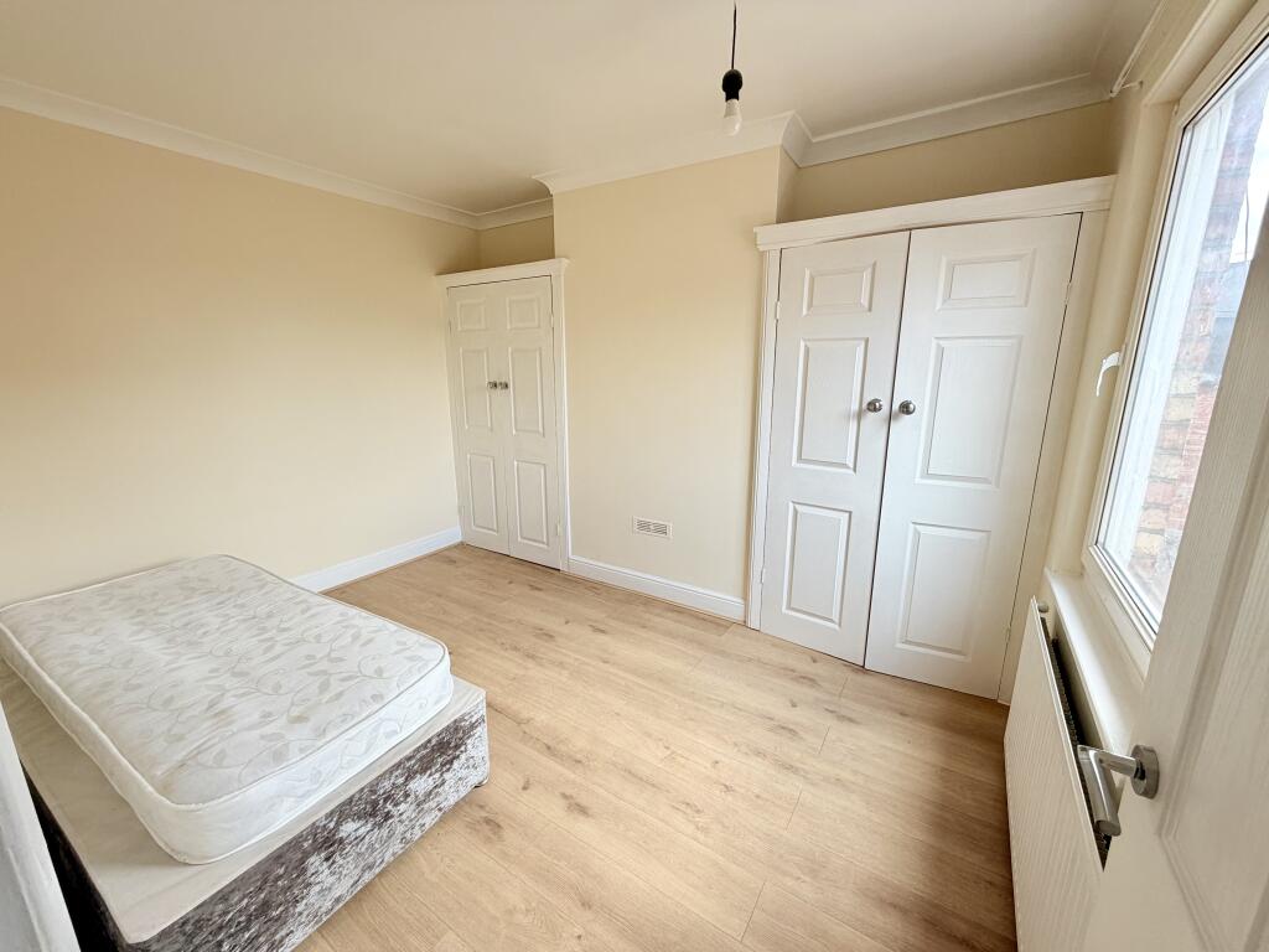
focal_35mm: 14
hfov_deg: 102.1
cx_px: 634
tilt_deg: -13.0
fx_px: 513
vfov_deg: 85.7
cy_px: 476
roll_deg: +0.7
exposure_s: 1/121
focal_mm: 2.22
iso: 64
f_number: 2.2
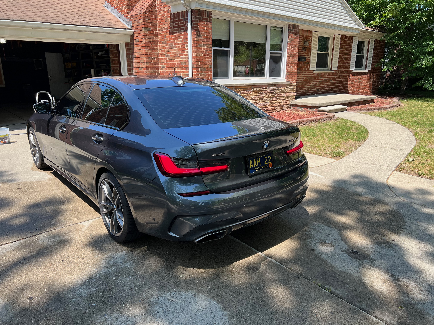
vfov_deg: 53.1
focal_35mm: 26
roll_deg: -0.5
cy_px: 162
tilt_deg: -15.0
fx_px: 326
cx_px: 217
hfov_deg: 67.3
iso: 50
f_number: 1.5
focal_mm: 5.7
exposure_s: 1/1068
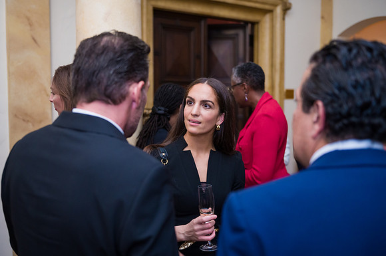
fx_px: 414
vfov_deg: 34.4
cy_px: 128
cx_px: 193
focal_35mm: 39
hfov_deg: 50.0
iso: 1600
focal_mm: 38
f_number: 3.2
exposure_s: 1/200
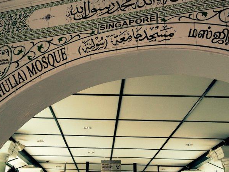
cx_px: 107
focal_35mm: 47
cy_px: 90
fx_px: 311
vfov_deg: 30.9
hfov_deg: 40.4
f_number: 2.4
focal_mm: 4.28
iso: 64
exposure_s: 1/129
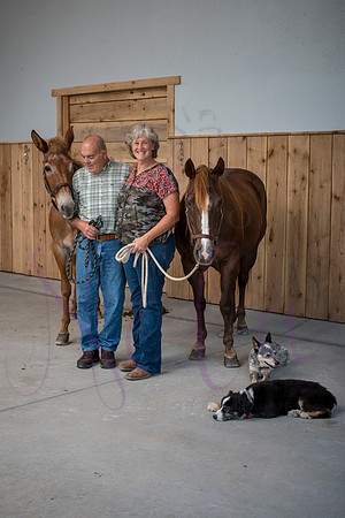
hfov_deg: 27.0
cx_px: 172
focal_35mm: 50
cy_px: 259
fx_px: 719
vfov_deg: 39.6
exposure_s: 1/160
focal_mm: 50
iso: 400
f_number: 9
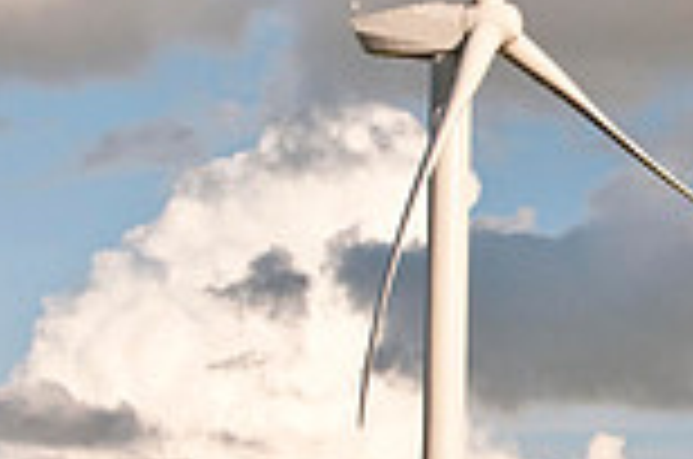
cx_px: 886
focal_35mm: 204
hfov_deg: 9.9
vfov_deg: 6.7
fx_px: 3919
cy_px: 155
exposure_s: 1/90
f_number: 11
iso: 200
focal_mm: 36
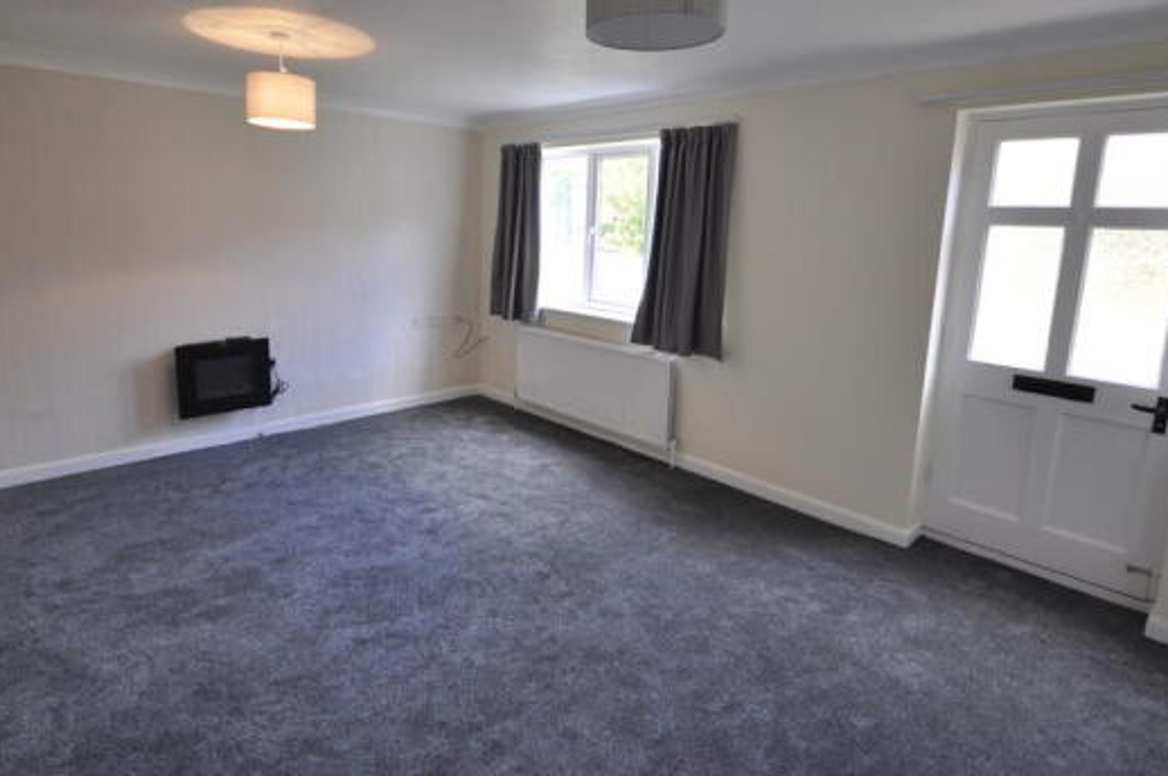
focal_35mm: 19
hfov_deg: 86.9
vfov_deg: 63.8
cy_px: 311
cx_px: 550
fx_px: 616
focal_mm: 10
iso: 400
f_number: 4.5
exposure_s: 1/80
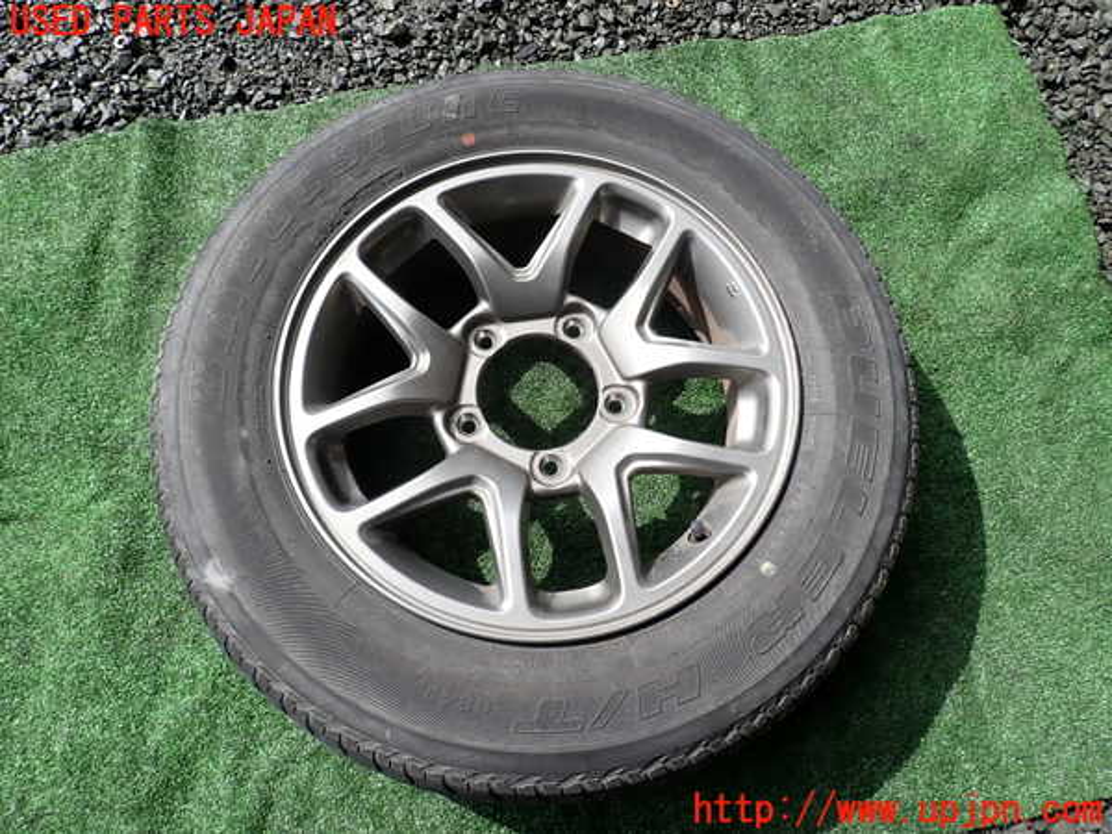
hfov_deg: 69.4
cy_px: 417
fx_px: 803
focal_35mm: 25
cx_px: 556
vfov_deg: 54.9
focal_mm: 4.5
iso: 100
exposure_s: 1/800
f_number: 2.8
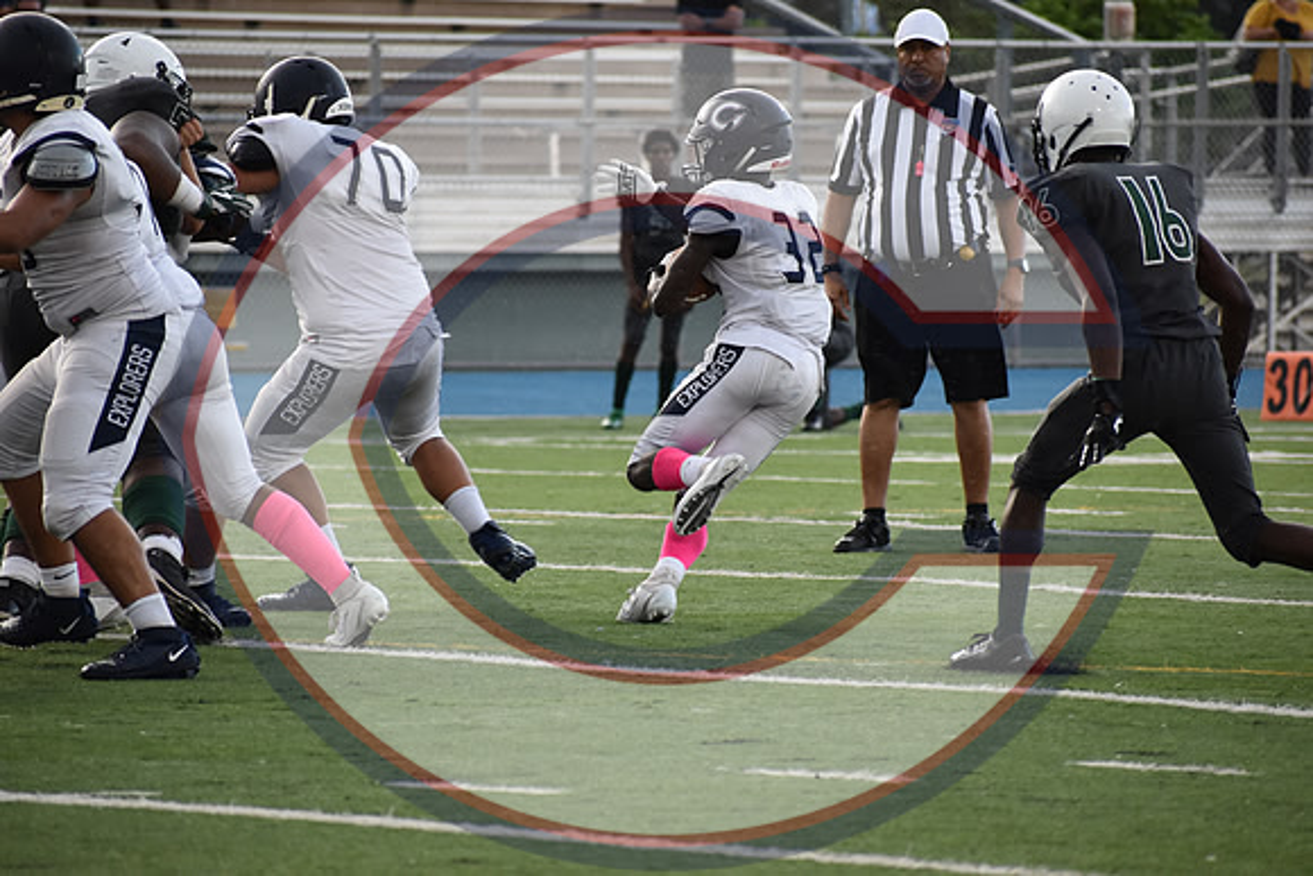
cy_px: 438
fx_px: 12038
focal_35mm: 330
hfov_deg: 6.2
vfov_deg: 4.2
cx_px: 656
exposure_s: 1/500
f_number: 5.6
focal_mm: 220
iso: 1000
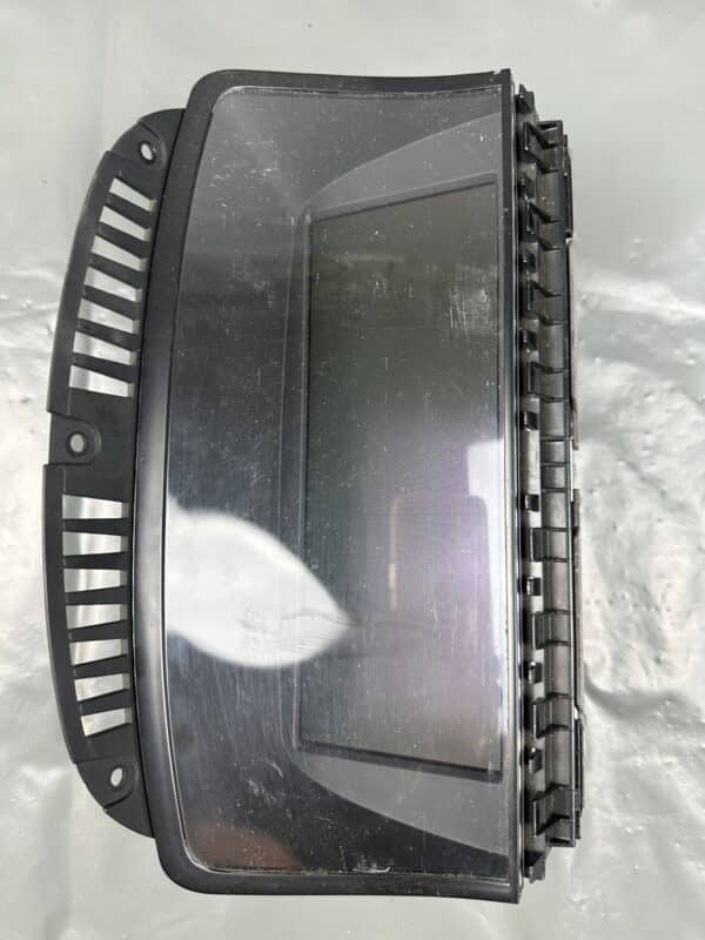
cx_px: 352
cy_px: 470
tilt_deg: -85.9
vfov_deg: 71.6
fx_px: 652
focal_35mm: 24
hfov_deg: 56.8
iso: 160
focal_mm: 6.86
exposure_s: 1/50
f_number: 1.78
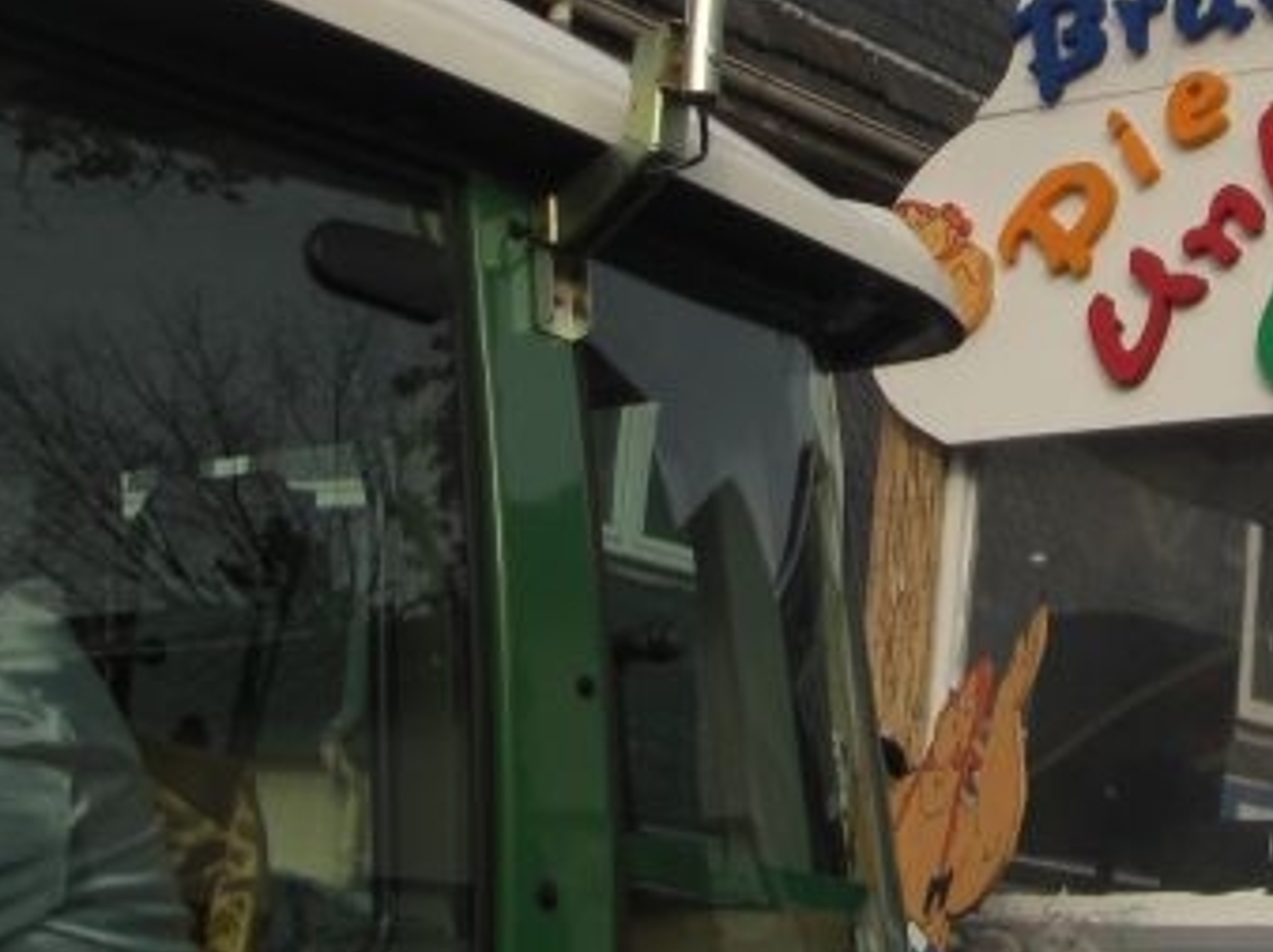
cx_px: 1100
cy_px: 275
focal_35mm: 90
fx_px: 3307
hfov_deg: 21.4
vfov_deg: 16.3
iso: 64
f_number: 4.6
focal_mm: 6.3
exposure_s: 1/200
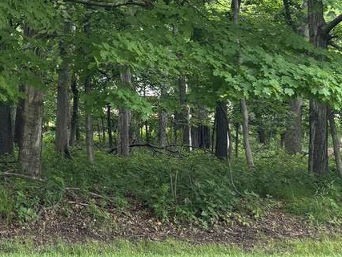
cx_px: -170
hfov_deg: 21.2
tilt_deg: +9.9
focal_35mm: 78
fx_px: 770
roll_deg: -1.4
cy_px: -54
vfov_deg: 17.9
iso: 50
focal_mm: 5.96
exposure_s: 1/121
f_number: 1.6
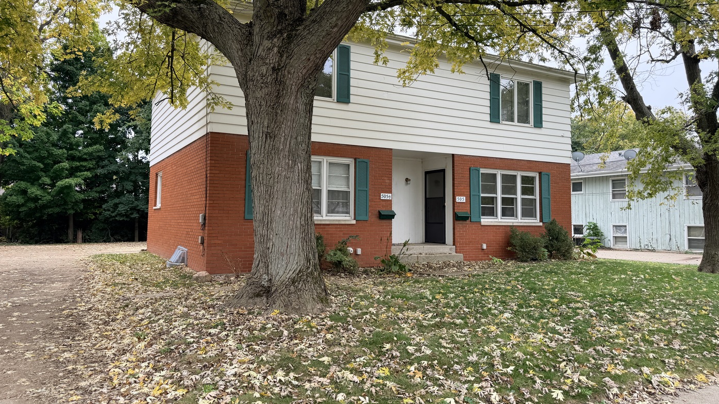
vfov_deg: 42.8
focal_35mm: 27
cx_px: 359
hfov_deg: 69.9
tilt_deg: +4.1
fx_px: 515
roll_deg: -0.7
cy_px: 179
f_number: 1.78
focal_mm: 6.76
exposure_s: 1/627
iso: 80
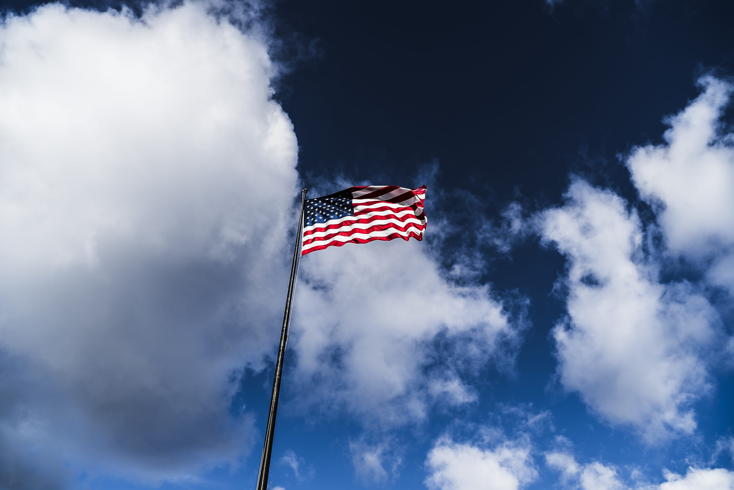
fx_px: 714
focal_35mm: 35
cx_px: 367
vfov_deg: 37.9
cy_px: 245
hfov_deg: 54.4
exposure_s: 1/2000
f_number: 2.8
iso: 50
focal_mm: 35
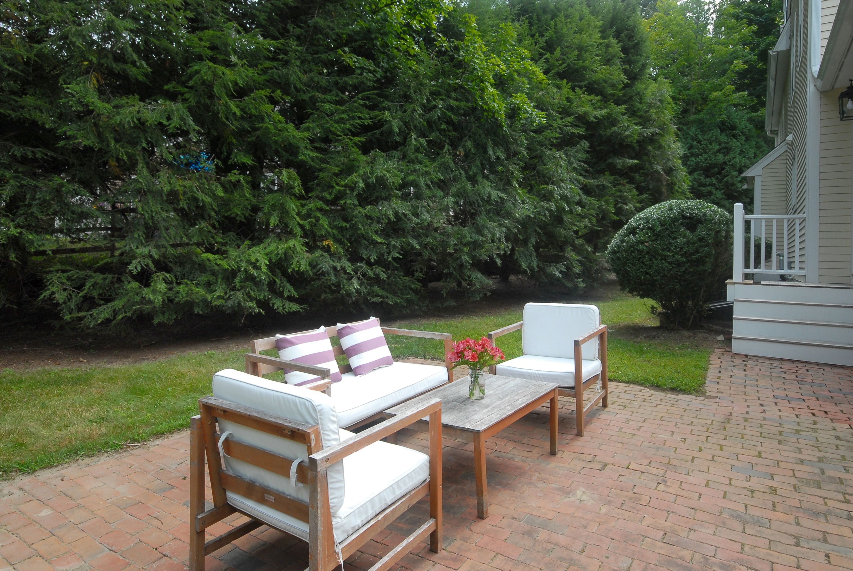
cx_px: 427
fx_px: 536
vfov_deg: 56.0
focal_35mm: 23
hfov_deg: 77.1
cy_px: 251
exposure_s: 1/60
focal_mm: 13
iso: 250
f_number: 13
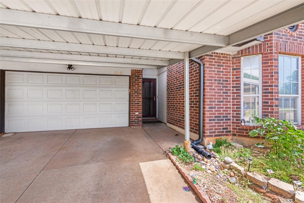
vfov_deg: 72.1
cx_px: 152
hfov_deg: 95.0
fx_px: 139
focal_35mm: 16
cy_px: 102
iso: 640
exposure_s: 1/320
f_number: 9
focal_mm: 11
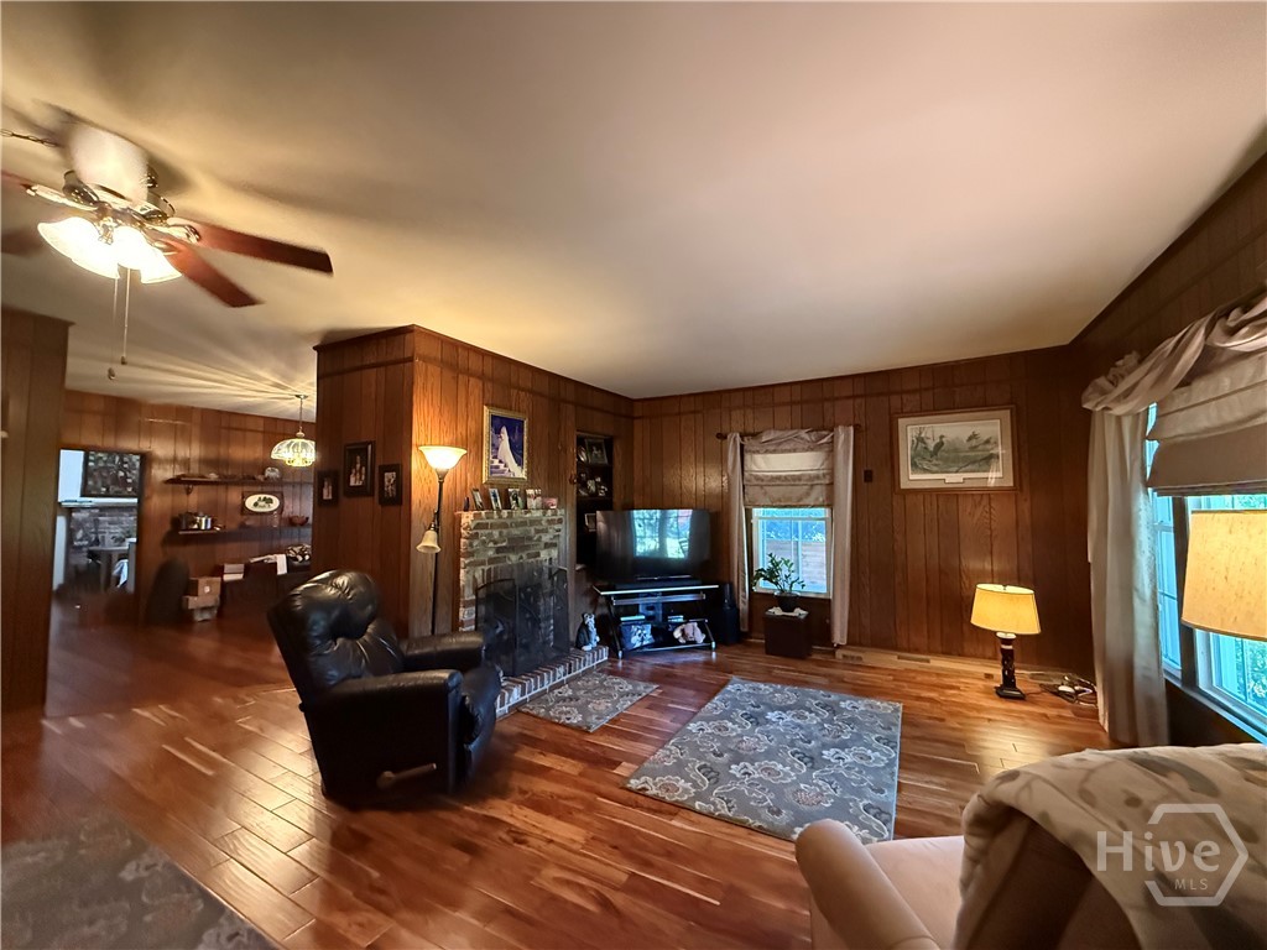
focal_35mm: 14
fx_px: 512
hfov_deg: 102.1
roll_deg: +0.2
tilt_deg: +2.9
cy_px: 475
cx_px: 634
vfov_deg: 85.7
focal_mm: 2.22
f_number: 2.2
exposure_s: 1/60
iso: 1250
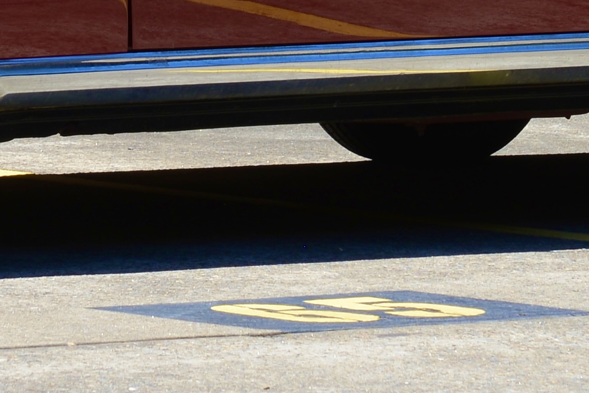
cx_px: 41
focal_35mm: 452
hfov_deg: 4.6
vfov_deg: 3.0
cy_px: -180
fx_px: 7398
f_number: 9
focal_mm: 70
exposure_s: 1/160
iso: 100
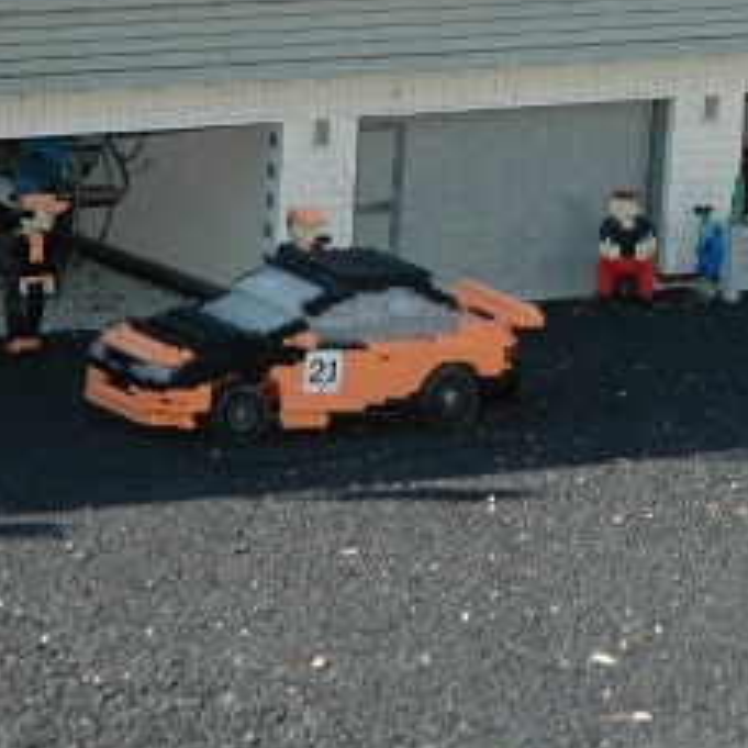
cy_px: 33
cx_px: 811
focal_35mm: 314
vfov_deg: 5.6
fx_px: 7676
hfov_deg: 5.6
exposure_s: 1/200
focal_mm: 70
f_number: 4.5
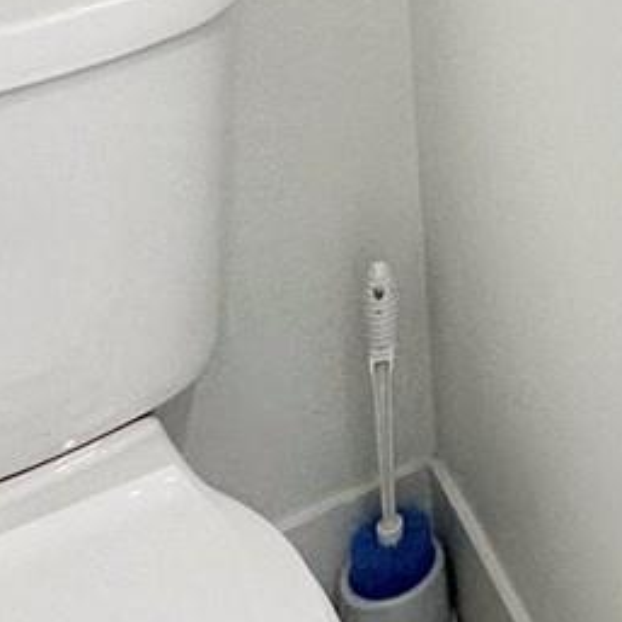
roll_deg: +0.6
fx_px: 1565
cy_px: -554
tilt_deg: -4.5
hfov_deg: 19.0
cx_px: 1000
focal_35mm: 77
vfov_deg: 17.4
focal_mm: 2.22
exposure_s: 1/120
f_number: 2.2
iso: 100
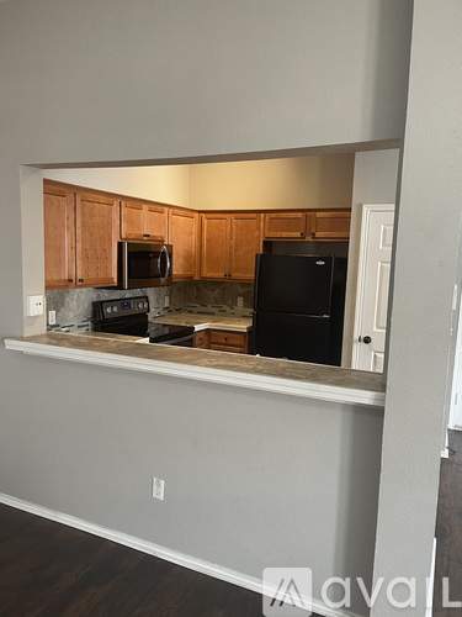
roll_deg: -1.6
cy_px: 308
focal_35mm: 26
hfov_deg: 53.1
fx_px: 463
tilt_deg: -8.0
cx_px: 231
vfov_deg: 67.3
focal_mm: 5.1
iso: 200
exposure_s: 1/60
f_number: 1.6
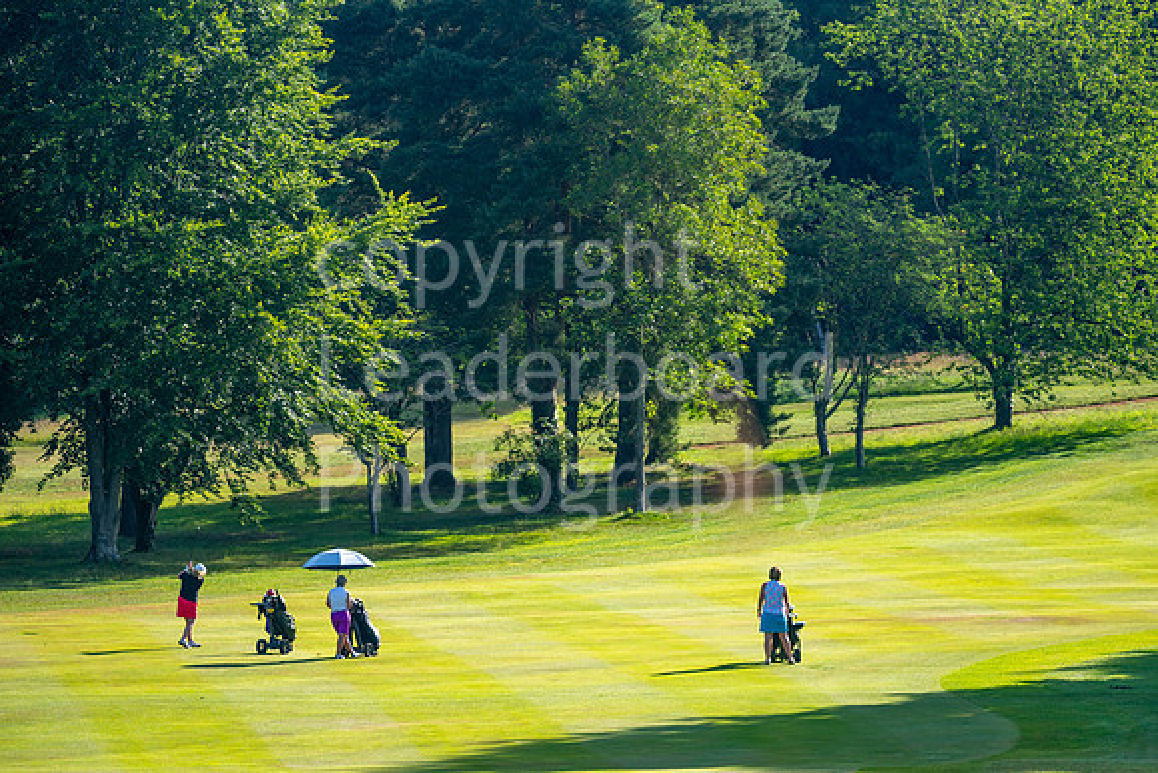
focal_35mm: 300
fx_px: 9652
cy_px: 386
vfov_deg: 4.6
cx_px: 579
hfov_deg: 6.9
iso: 200
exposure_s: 1/1000
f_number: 5
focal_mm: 300
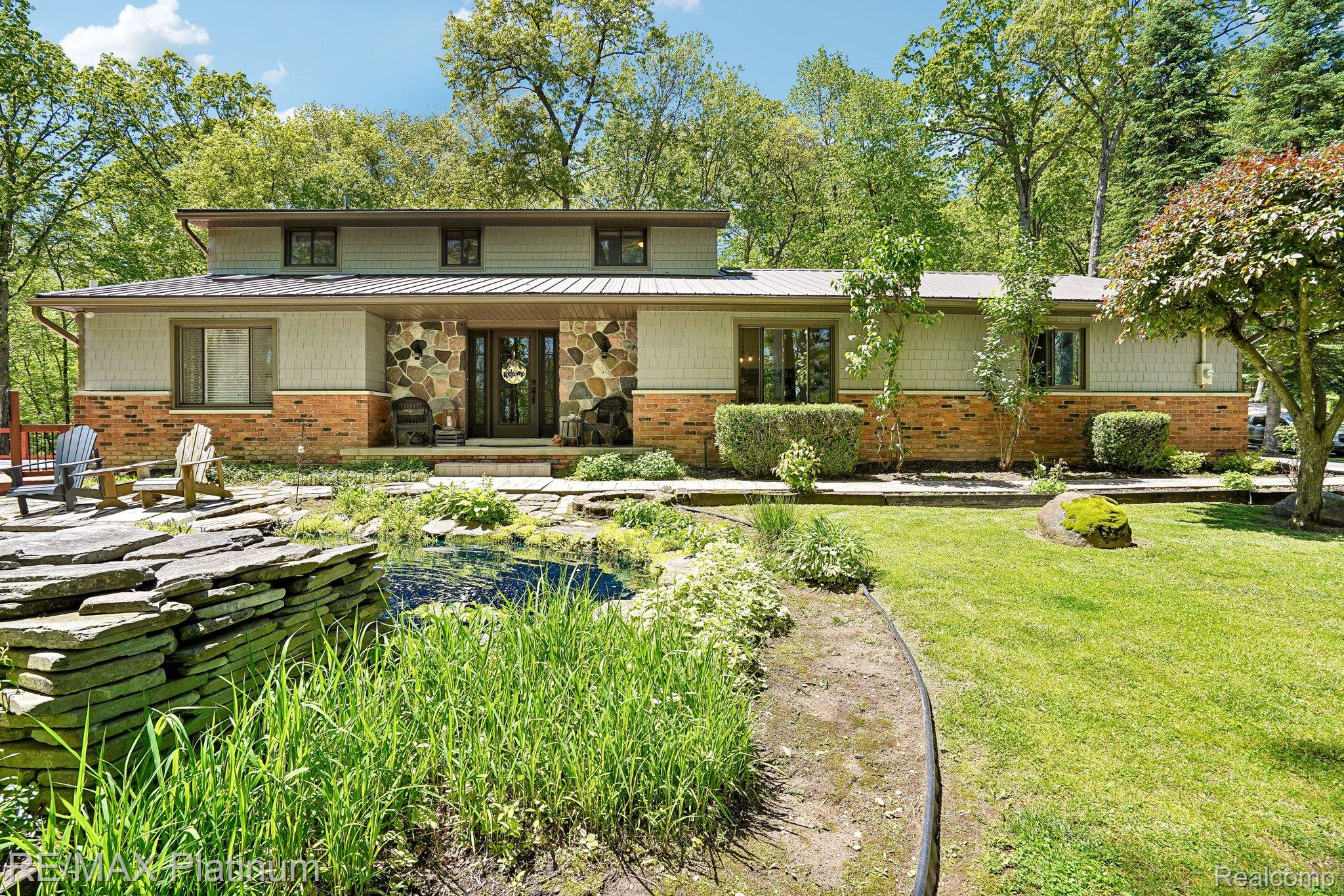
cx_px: 672
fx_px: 597
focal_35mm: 16
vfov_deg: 73.7
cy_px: 448
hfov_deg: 96.7
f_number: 8
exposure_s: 1/400
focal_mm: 16
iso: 400
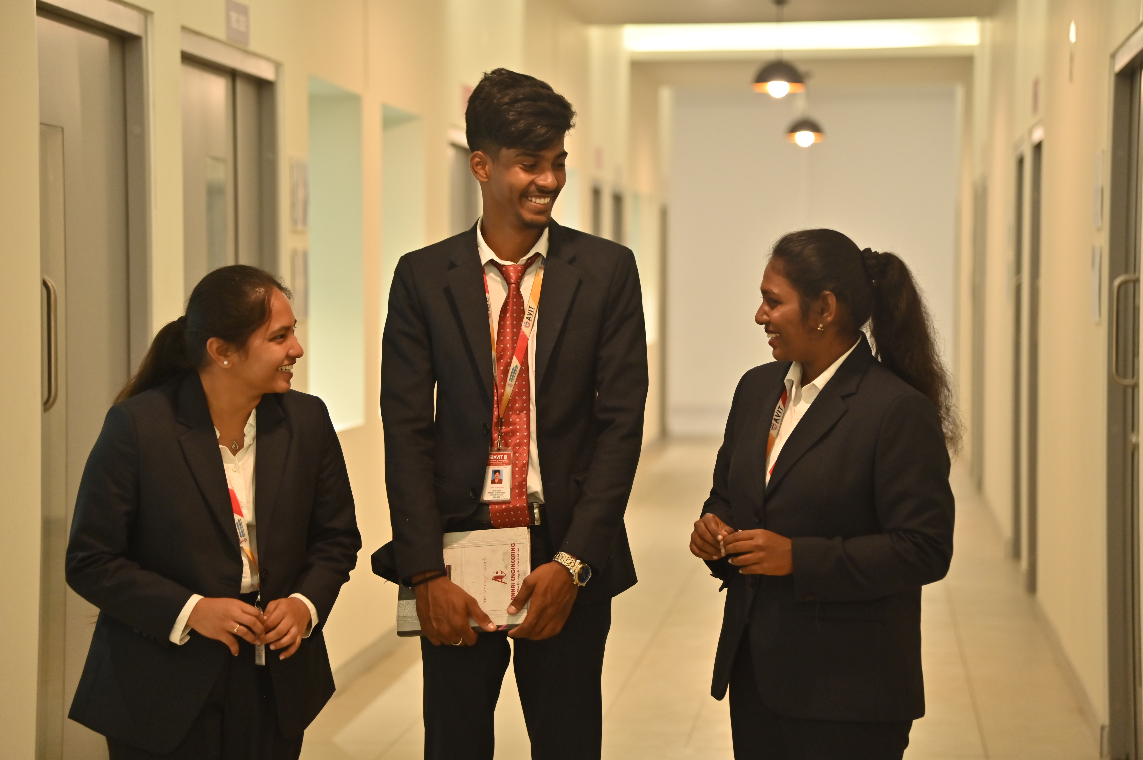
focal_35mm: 105
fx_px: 3331
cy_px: 380
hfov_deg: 19.5
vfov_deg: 13.0
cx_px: 572
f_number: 4
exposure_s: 1/100
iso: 1000
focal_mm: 105
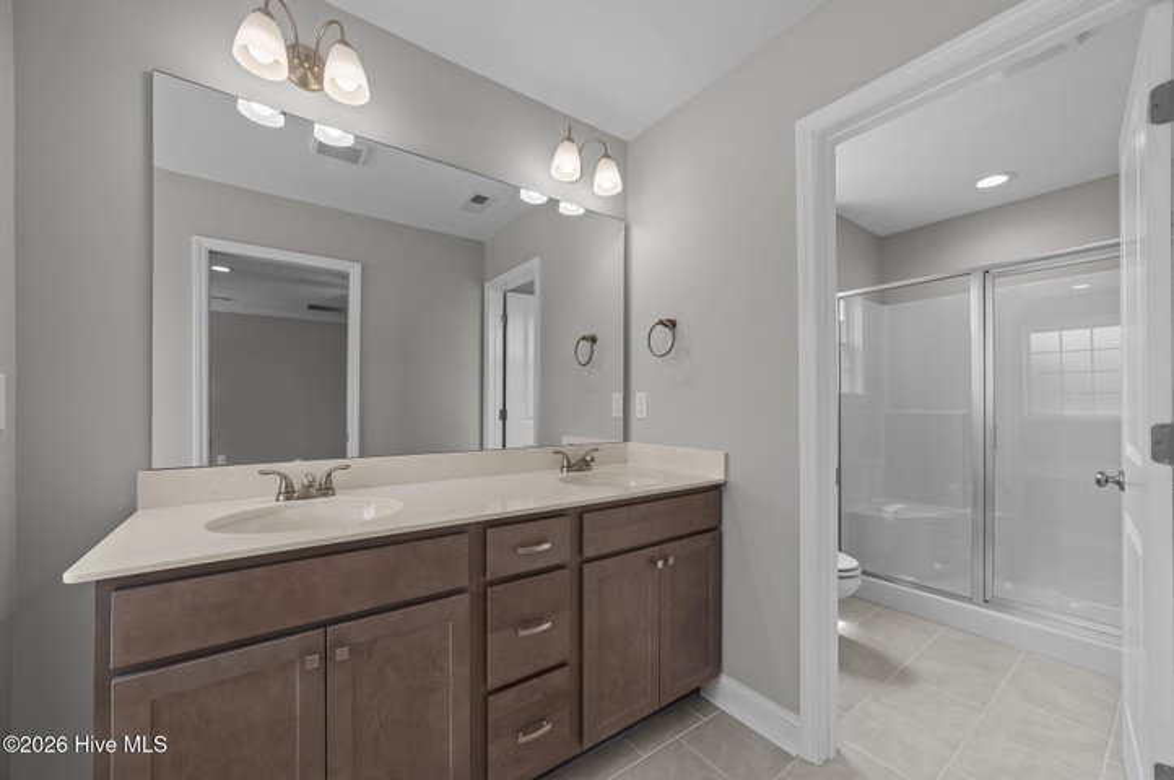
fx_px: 456
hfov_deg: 104.3
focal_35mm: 14
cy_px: 390
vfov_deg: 81.1
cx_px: 587
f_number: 8
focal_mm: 14
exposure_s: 1/10
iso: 250
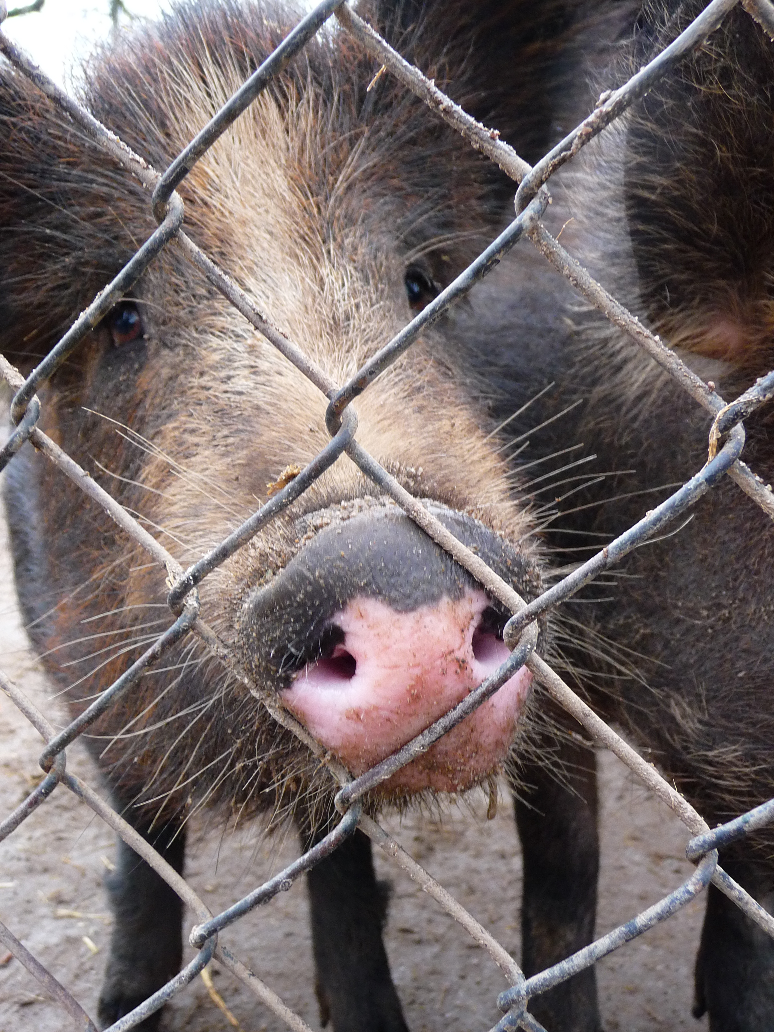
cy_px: 516
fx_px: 954
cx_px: 387
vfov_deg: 56.8
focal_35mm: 32
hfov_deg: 44.2
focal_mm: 5.3
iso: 200
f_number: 3.5
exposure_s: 1/30
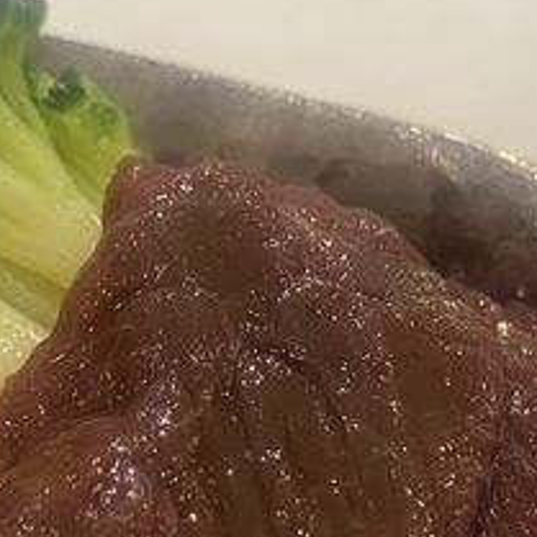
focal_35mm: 86
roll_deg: -2.7
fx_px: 1509
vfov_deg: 20.0
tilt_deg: -39.2
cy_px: 397
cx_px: 199
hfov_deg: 20.1
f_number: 1.8
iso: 320
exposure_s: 1/50
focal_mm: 4.25
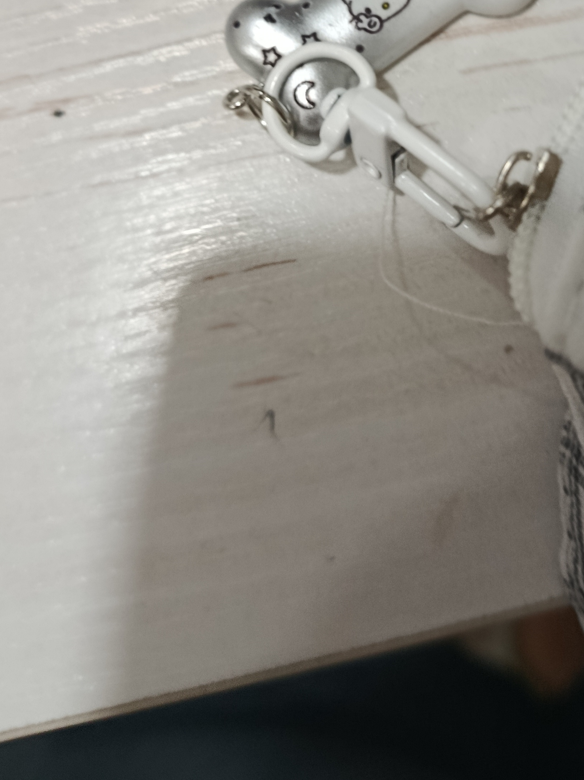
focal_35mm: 44
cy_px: 99
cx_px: 417
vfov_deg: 40.2
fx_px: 990
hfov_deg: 32.4
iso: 976
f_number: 1.7
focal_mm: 5.24
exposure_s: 1/33.3
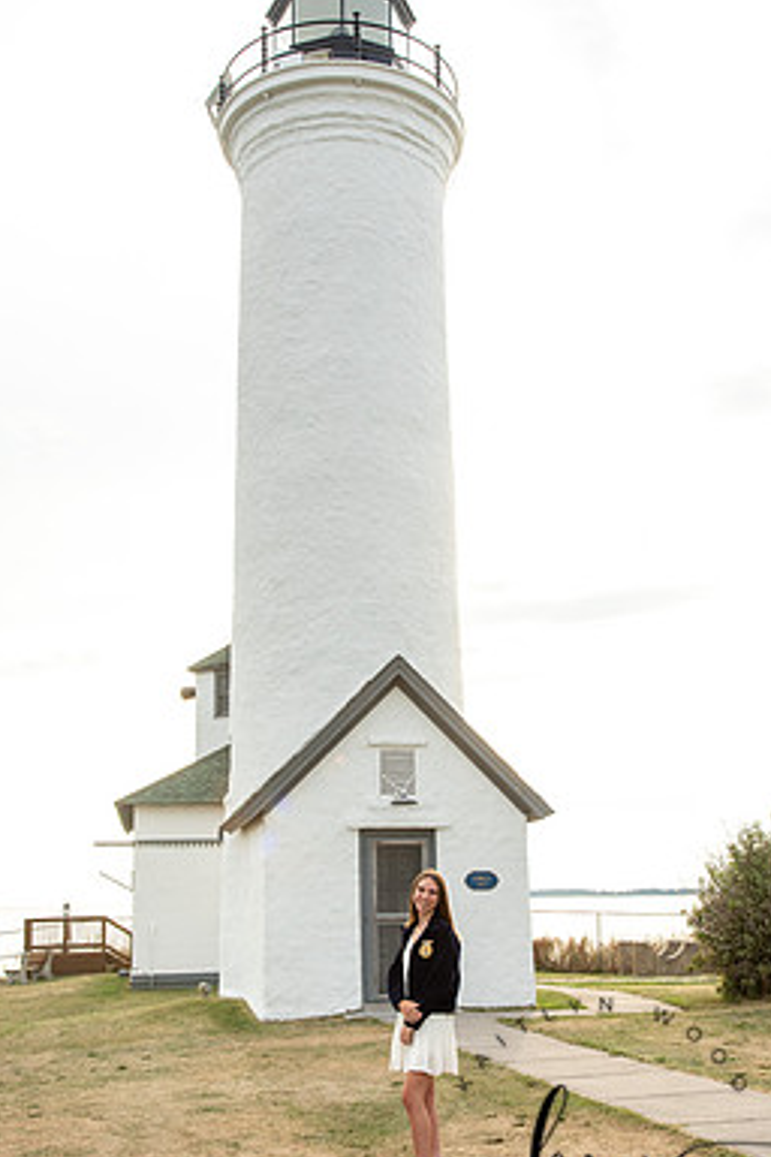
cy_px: 675
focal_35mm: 41
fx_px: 1317
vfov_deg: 47.2
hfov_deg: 32.6
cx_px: 419
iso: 400
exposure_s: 1/250
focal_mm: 35
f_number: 10
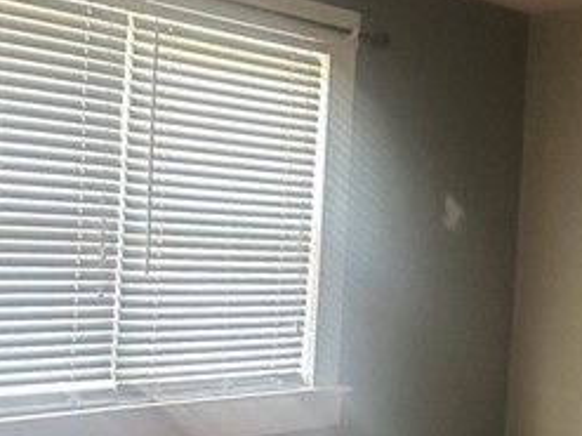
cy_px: 288
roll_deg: -3.0
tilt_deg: -3.0
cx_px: 297
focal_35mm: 58
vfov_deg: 25.1
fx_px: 975
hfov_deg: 33.2
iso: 320
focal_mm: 2.22
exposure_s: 1/60
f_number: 2.2
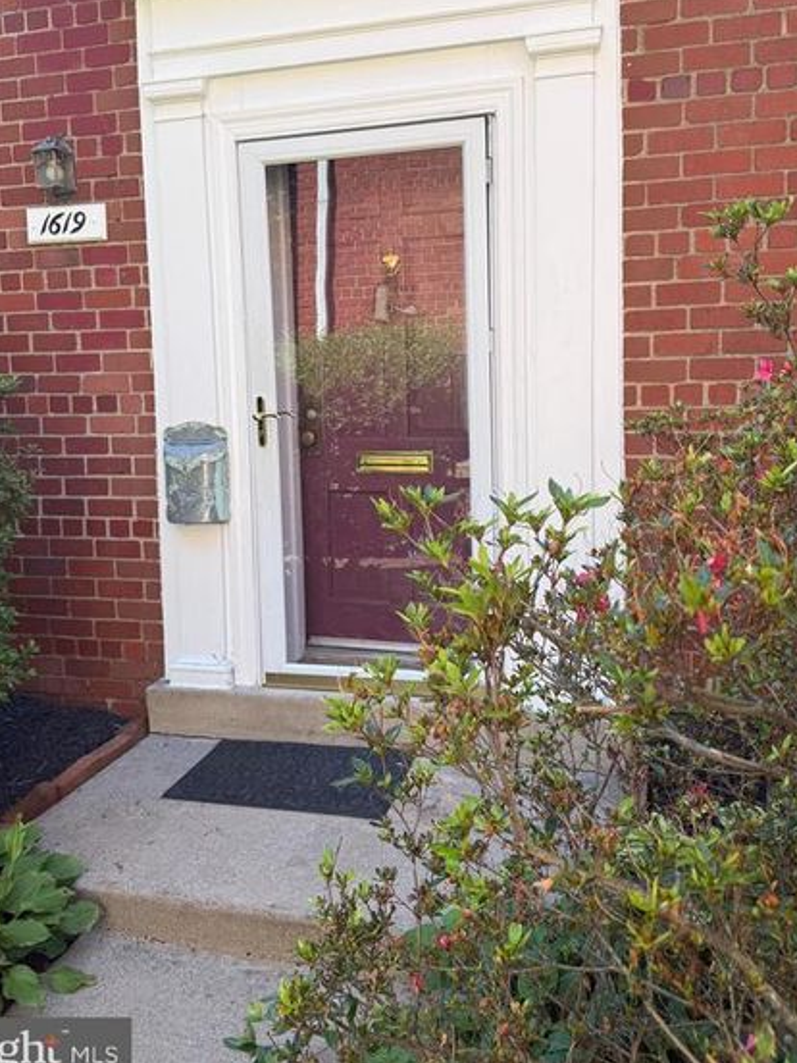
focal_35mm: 29
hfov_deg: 48.2
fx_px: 890
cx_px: 404
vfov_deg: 61.3
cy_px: 444
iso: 80
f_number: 1.78
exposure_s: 1/637
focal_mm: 6.76
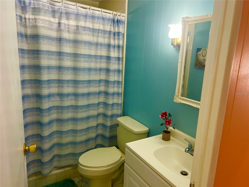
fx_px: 187
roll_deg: -3.1
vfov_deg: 53.1
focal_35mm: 26
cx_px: 124
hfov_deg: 67.3
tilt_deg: -12.7
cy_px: 94
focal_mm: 5.7
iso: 125
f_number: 1.5
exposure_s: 1/120
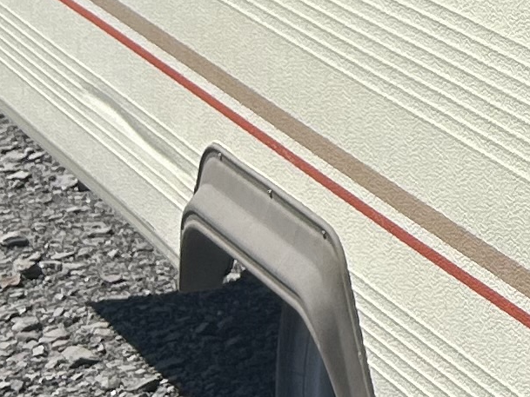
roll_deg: -0.1
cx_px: 1353
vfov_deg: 8.0
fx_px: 2634
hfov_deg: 9.8
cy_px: -525
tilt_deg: +1.7
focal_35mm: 172
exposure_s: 1/5882
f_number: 1.5
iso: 50
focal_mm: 5.7
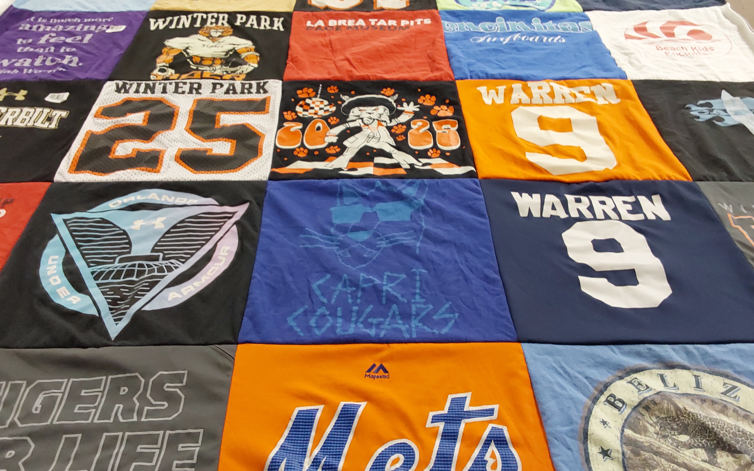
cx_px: 376
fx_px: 678
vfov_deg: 38.3
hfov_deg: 58.1
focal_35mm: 33
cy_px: 227
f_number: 1.9
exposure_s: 1/60
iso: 160
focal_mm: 2.91
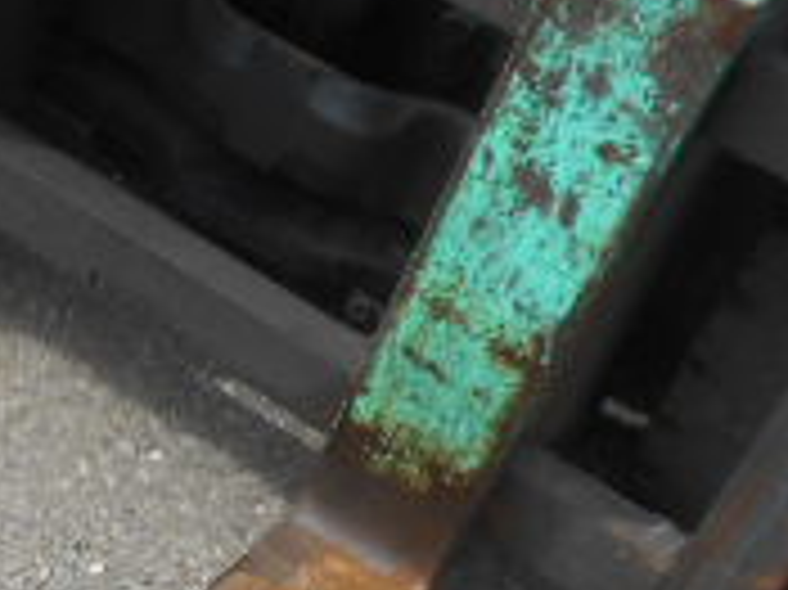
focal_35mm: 95
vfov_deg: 14.9
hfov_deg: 19.0
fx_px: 2161
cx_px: -252
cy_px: 757
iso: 80
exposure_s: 1/500
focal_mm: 4.6
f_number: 3.2
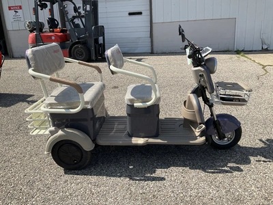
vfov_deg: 48.2
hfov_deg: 61.7
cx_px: 136
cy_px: 102
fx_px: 229
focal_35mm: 29
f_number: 1.8
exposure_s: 1/1848
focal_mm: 3
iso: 25
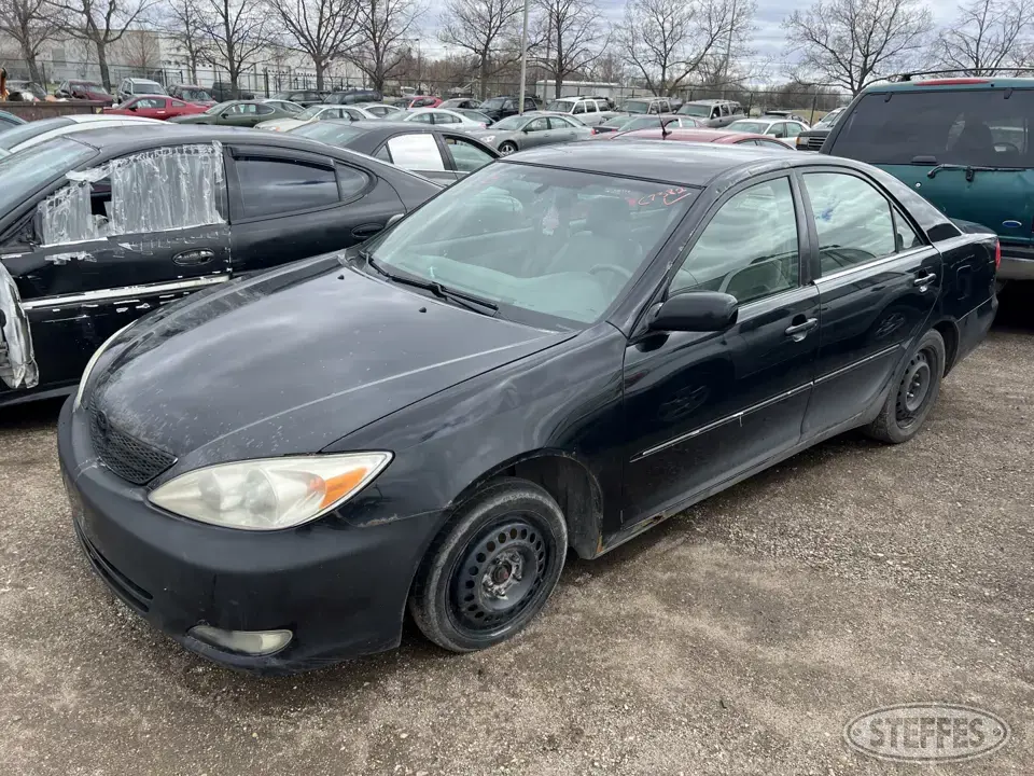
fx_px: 777
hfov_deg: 67.3
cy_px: 388
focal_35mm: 26
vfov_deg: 53.1
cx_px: 517
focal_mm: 5.7
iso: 50
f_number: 1.5
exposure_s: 1/1449
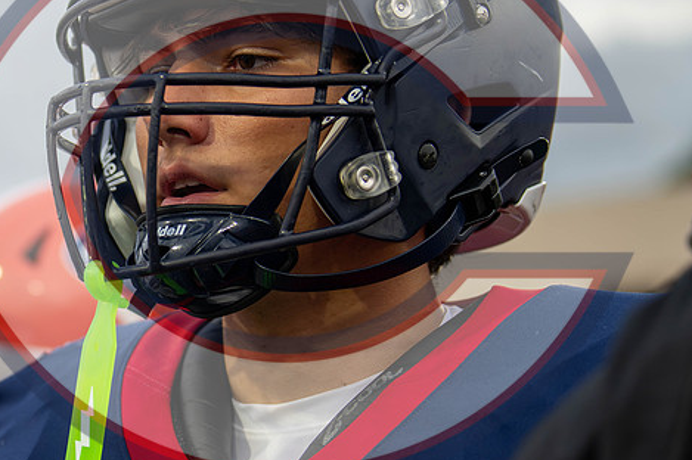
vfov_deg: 9.8
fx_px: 2689
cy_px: 316
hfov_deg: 14.5
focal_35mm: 140
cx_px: 59
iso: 900
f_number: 2.8
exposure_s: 1/1000
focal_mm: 70
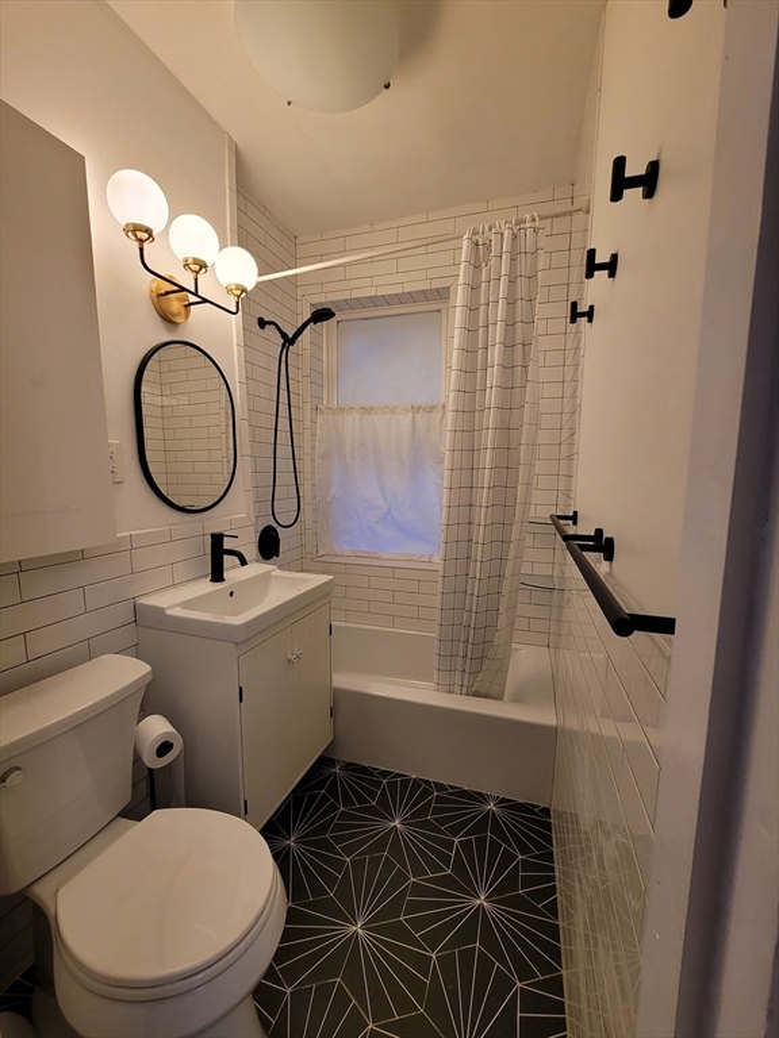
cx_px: 390
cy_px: 519
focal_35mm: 13
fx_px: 390
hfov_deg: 89.9
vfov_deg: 106.2
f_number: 2.2
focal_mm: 2.2
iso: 160
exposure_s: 1/59
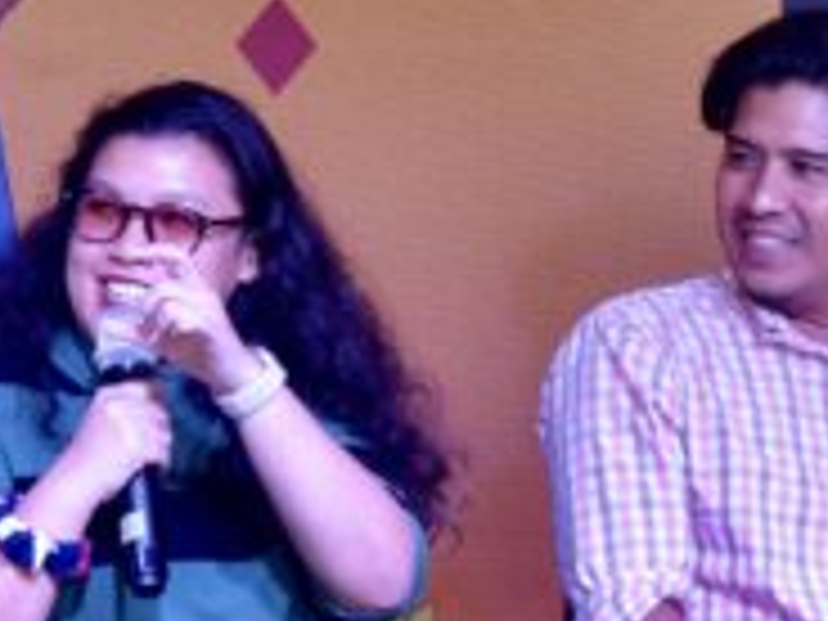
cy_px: 346
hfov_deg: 6.0
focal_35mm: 329
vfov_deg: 4.5
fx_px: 7870
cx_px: 531
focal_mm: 60
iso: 360
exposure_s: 1/125
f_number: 4.8
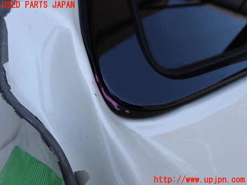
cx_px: 124
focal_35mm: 30
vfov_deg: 46.8
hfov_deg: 60.0
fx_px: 214
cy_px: 92
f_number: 3.2
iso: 100
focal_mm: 5.4
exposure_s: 1/640
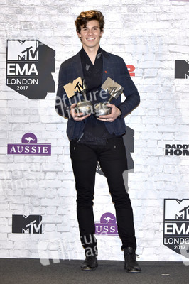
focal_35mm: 100
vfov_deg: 20.4
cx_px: 94
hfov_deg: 13.7
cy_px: 142
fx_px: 789
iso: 2000
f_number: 6.3
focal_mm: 100
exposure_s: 1/250
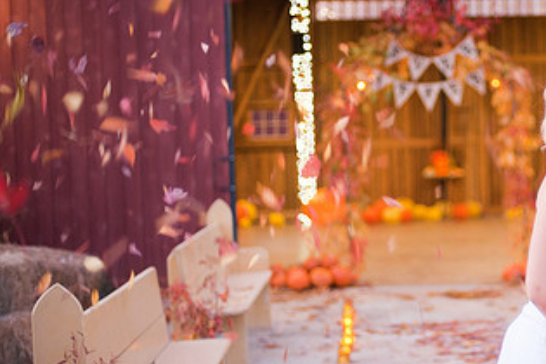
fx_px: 1395
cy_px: 165
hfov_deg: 21.6
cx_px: 496
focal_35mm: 92
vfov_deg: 14.9
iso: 800
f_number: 1.4
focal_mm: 50
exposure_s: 1/100
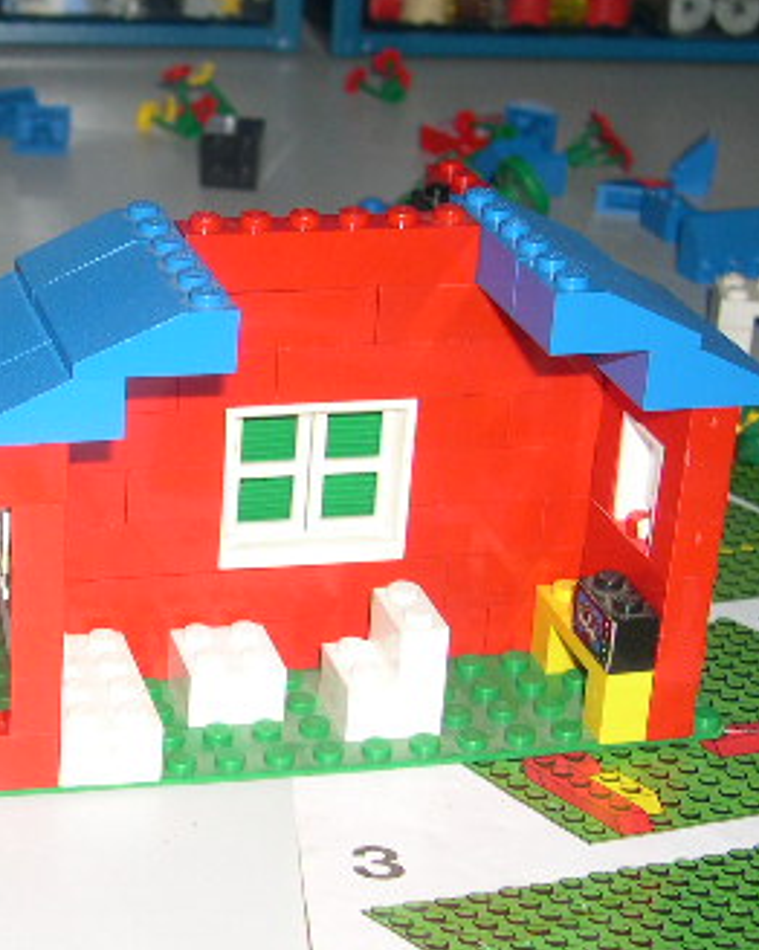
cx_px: -104
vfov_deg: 23.9
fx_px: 2248
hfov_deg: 18.3
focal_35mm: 80
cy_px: 469
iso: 100
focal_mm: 9
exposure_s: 1/60
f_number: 2.9
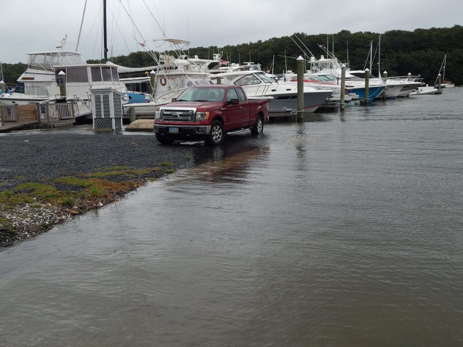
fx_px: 468
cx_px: 232
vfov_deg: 40.7
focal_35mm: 35
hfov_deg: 52.6
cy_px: 174
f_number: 3.3
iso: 125
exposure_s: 1/800
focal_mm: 6.1
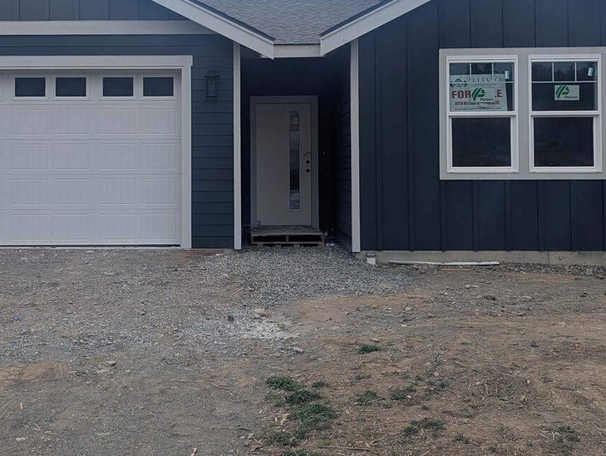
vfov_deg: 32.0
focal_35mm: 45
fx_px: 789
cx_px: 230
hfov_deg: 41.7
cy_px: 157
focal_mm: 6.81
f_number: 1.85
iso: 45
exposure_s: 1/1618
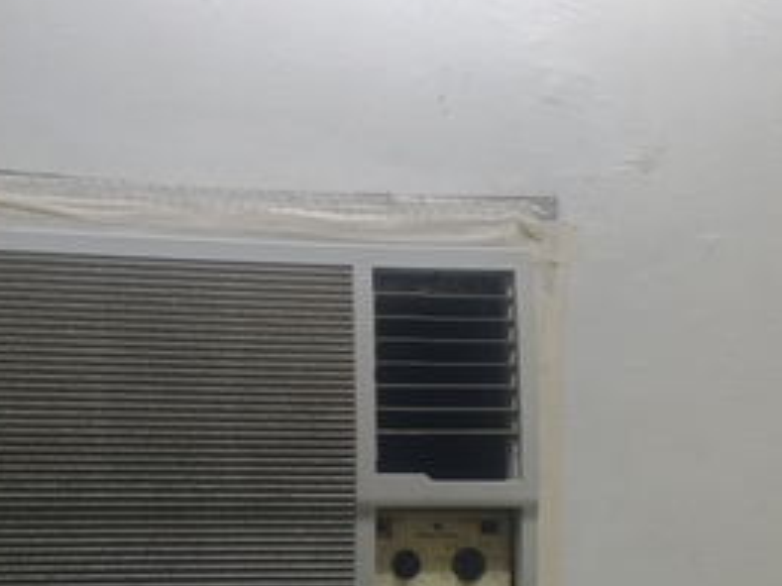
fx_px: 903
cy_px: 439
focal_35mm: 40
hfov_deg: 46.1
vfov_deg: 35.2
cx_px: 257
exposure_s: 1/33.3
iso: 704
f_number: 1.6
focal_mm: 4.09
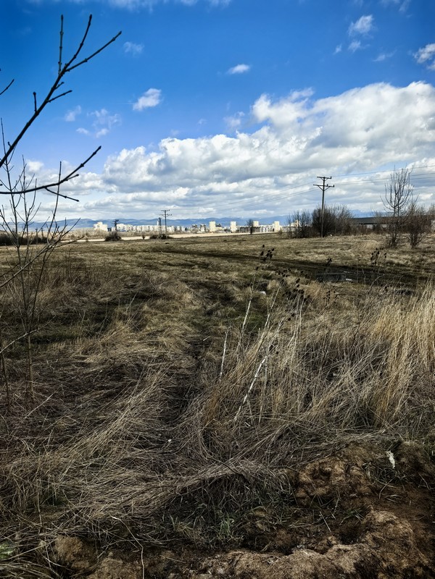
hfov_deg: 51.4
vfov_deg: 65.3
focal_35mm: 27
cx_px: 218
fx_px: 452
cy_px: 290
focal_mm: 6.98
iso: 200
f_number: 2
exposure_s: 1/5435
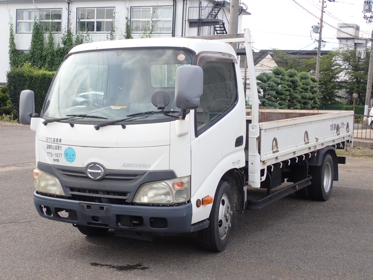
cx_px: 186
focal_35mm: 54
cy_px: 140
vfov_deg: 27.0
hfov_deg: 35.5
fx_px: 582
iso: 100
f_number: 4.5
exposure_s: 1/200
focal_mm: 9.65
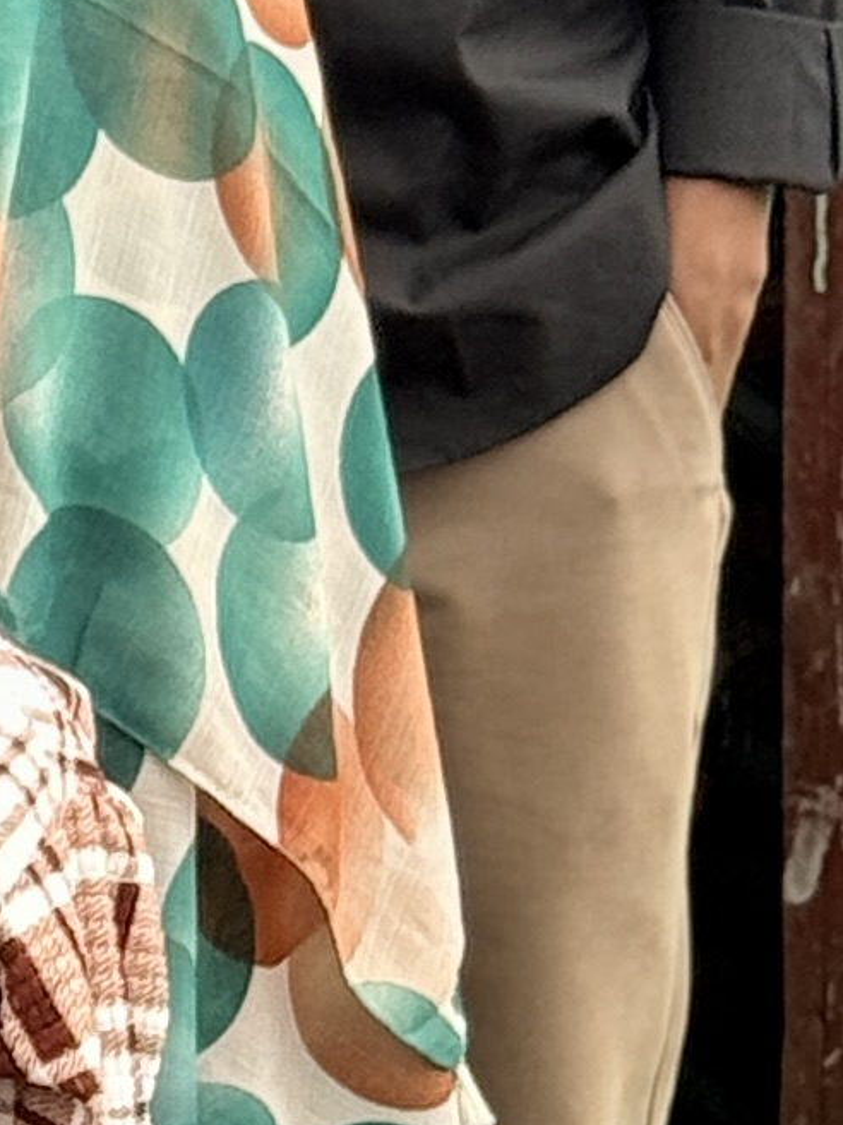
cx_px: -1415
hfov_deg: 4.9
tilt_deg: -5.5
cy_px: -91
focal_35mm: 295
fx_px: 9579
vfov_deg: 6.7
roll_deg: +2.6
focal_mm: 6.76
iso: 64
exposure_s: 1/345
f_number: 1.78
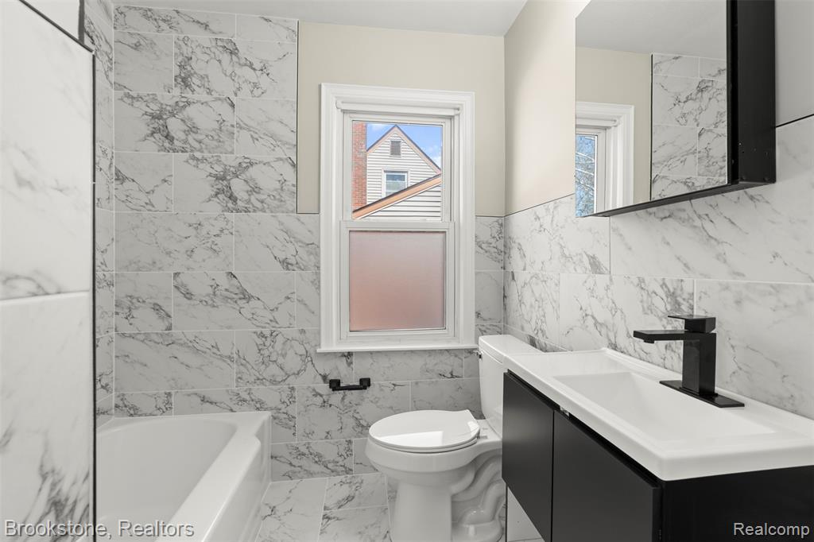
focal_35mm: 16
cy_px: 271
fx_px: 362
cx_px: 407
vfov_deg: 73.7
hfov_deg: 96.8
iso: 100
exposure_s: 1/3
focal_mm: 16
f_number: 8
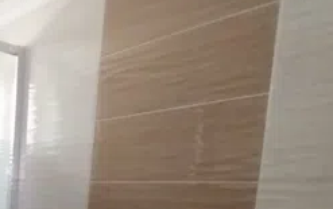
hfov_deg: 41.6
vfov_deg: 29.7
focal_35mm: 39
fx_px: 354
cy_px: 227
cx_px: -20
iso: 808
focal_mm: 1.3
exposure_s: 1/8
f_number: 2.2
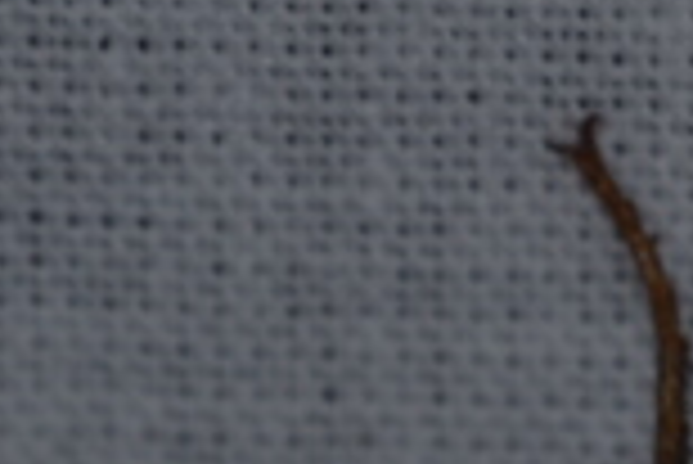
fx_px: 33374
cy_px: 1333
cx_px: 828
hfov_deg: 1.2
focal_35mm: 1732
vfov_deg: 0.8
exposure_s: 1/125
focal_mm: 185
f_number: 8
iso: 100
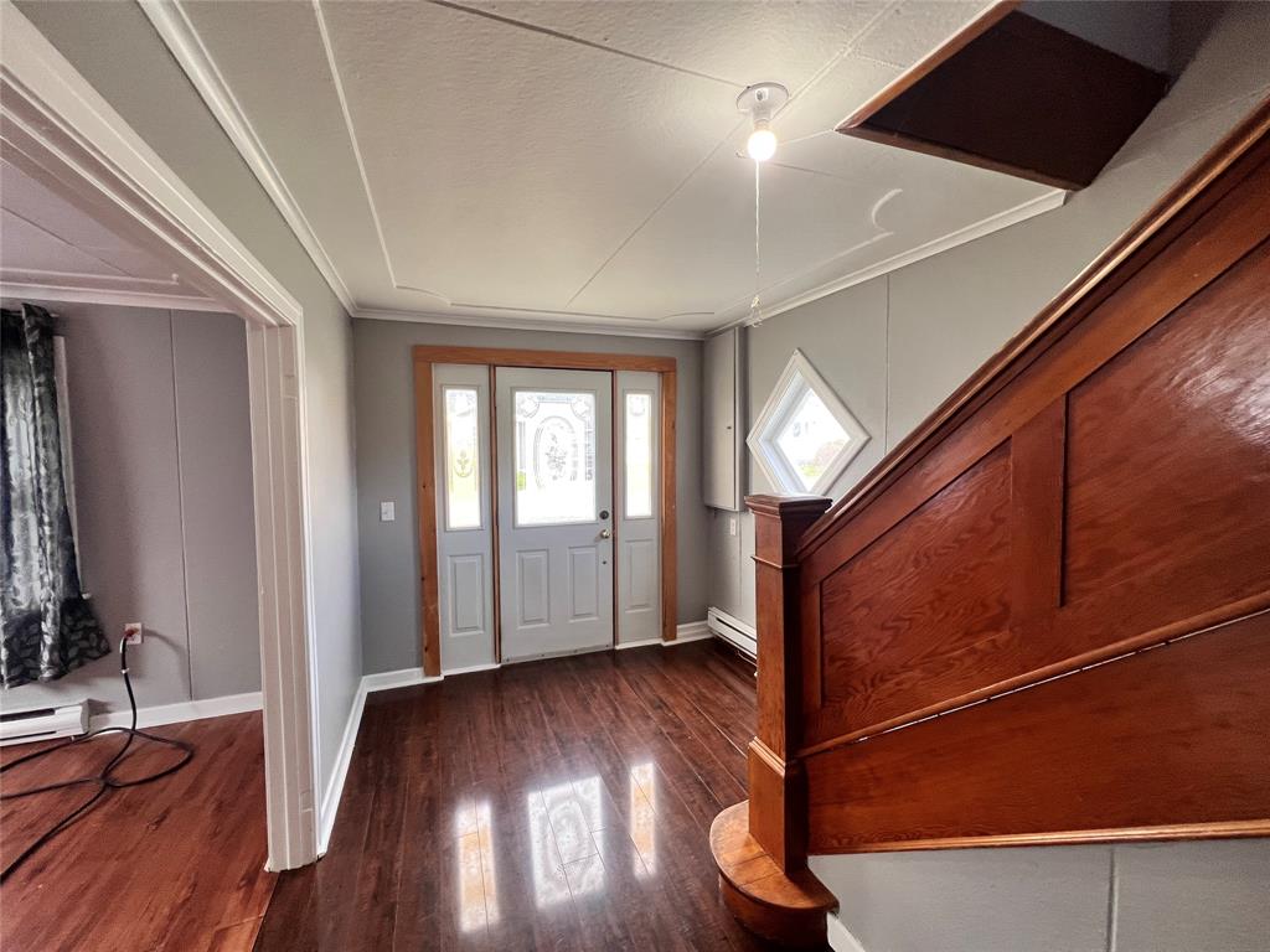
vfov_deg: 89.9
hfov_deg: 106.2
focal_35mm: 13
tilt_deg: -1.4
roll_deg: +0.8
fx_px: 477
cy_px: 476
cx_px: 635
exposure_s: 1/99
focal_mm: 1.57
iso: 100
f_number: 1.8
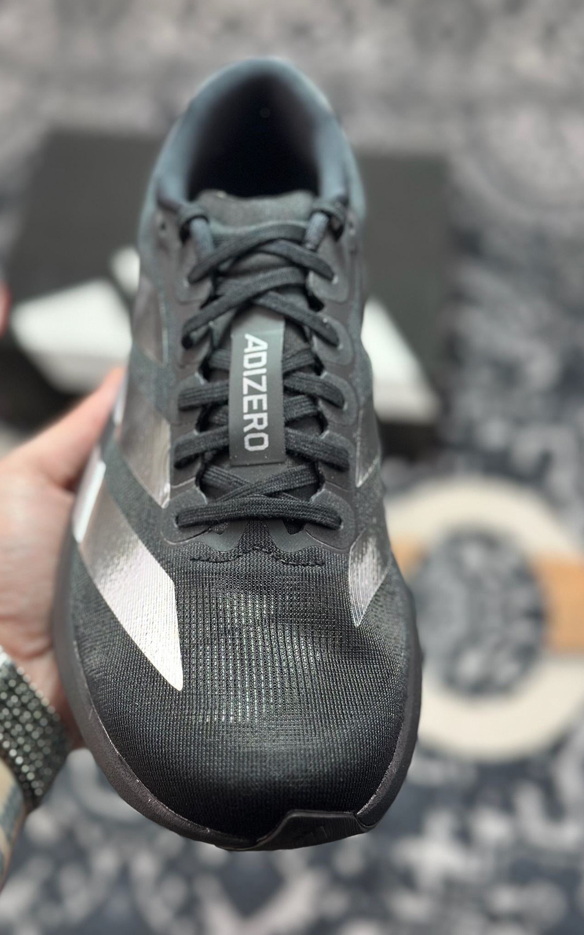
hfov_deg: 25.3
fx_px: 1299
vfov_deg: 39.6
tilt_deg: -55.7
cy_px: 467
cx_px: 253
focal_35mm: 51
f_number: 1.78
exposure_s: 1/308
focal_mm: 6.86
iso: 80
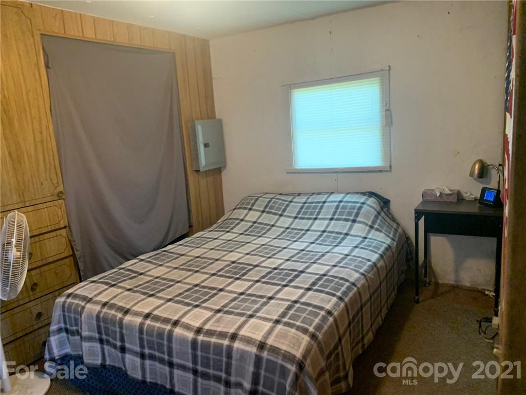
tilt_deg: -8.6
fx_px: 395
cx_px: 263
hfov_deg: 67.3
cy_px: 198
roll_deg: +6.0
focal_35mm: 26
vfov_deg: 53.1
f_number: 1.8
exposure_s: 1/30
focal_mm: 4.25
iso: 500
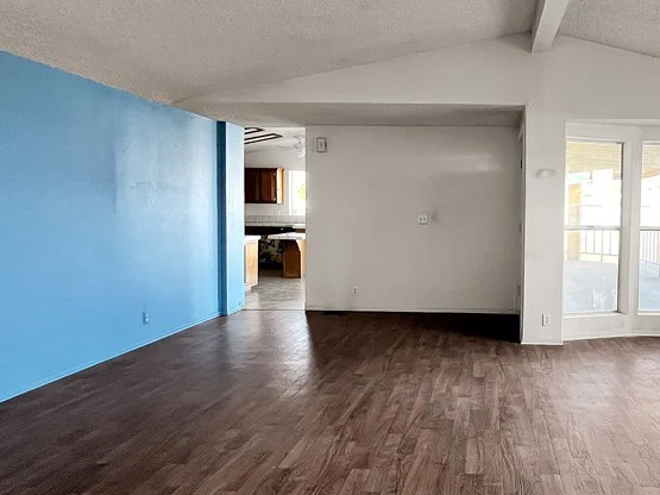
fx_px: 457
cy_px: 226
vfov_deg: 56.7
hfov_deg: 68.2
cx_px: 473
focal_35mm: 24
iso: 200
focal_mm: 1.57
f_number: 1.8
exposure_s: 1/99
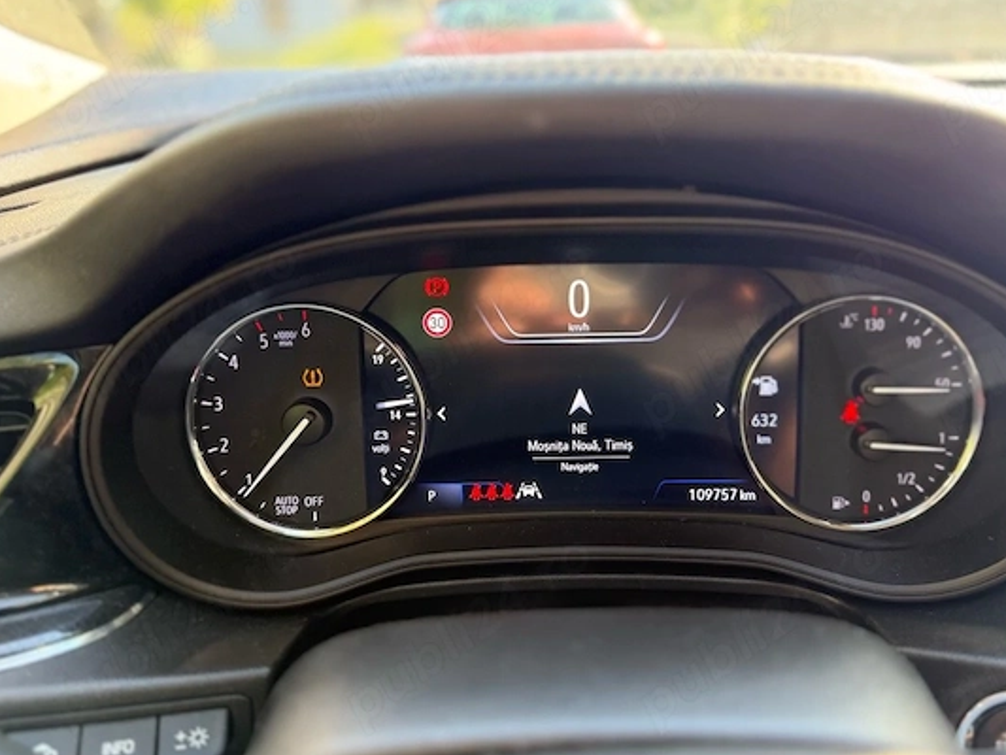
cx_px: 544
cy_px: 345
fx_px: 785
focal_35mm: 27
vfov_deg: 51.3
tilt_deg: -21.2
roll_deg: -0.5
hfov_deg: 65.2
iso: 200
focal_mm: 6.76
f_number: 1.78
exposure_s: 1/103
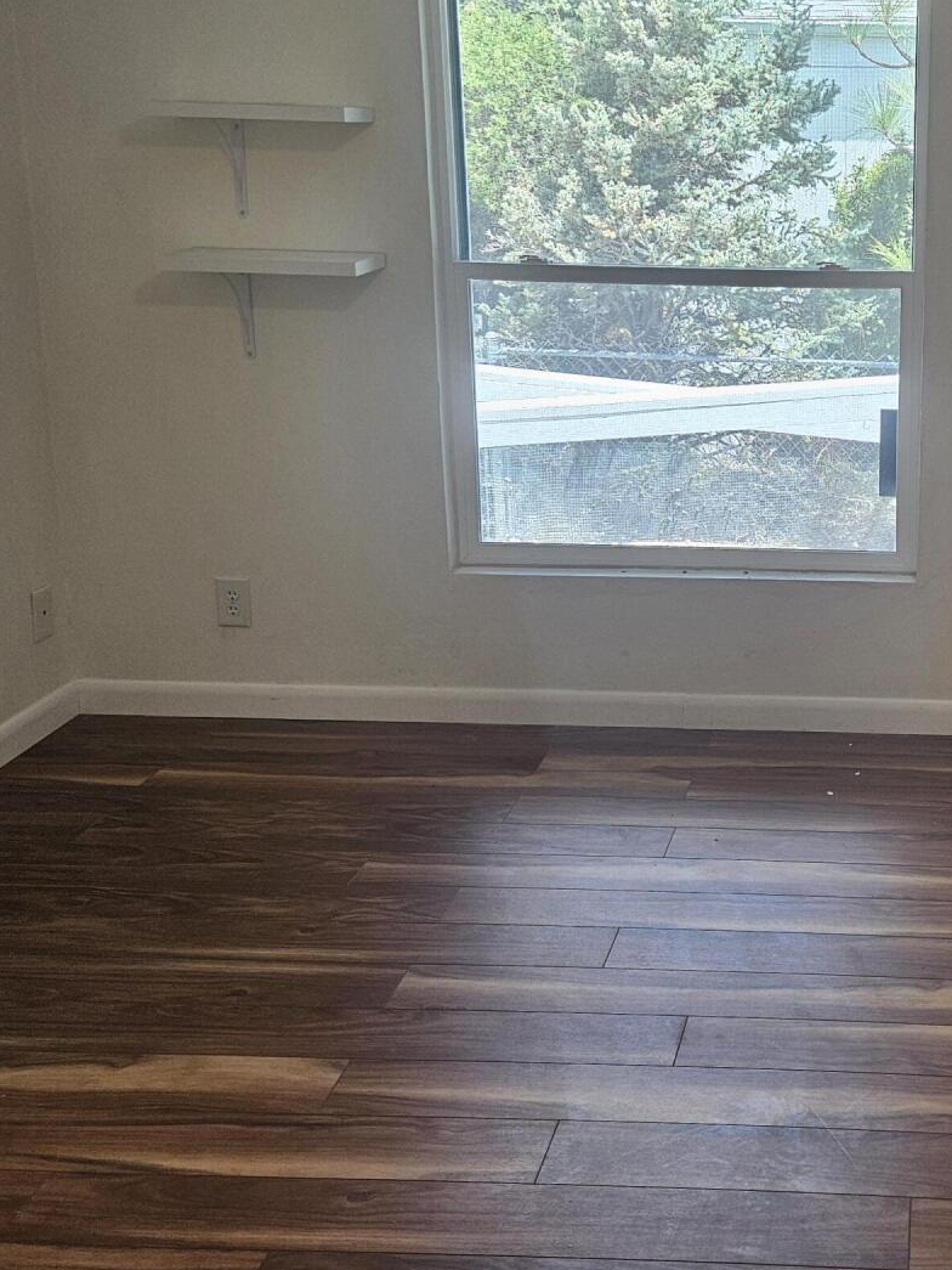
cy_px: 491
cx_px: 889
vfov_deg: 42.7
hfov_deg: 31.1
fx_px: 1613
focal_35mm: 44
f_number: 1.8
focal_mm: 5.4
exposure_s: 1/120
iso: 80
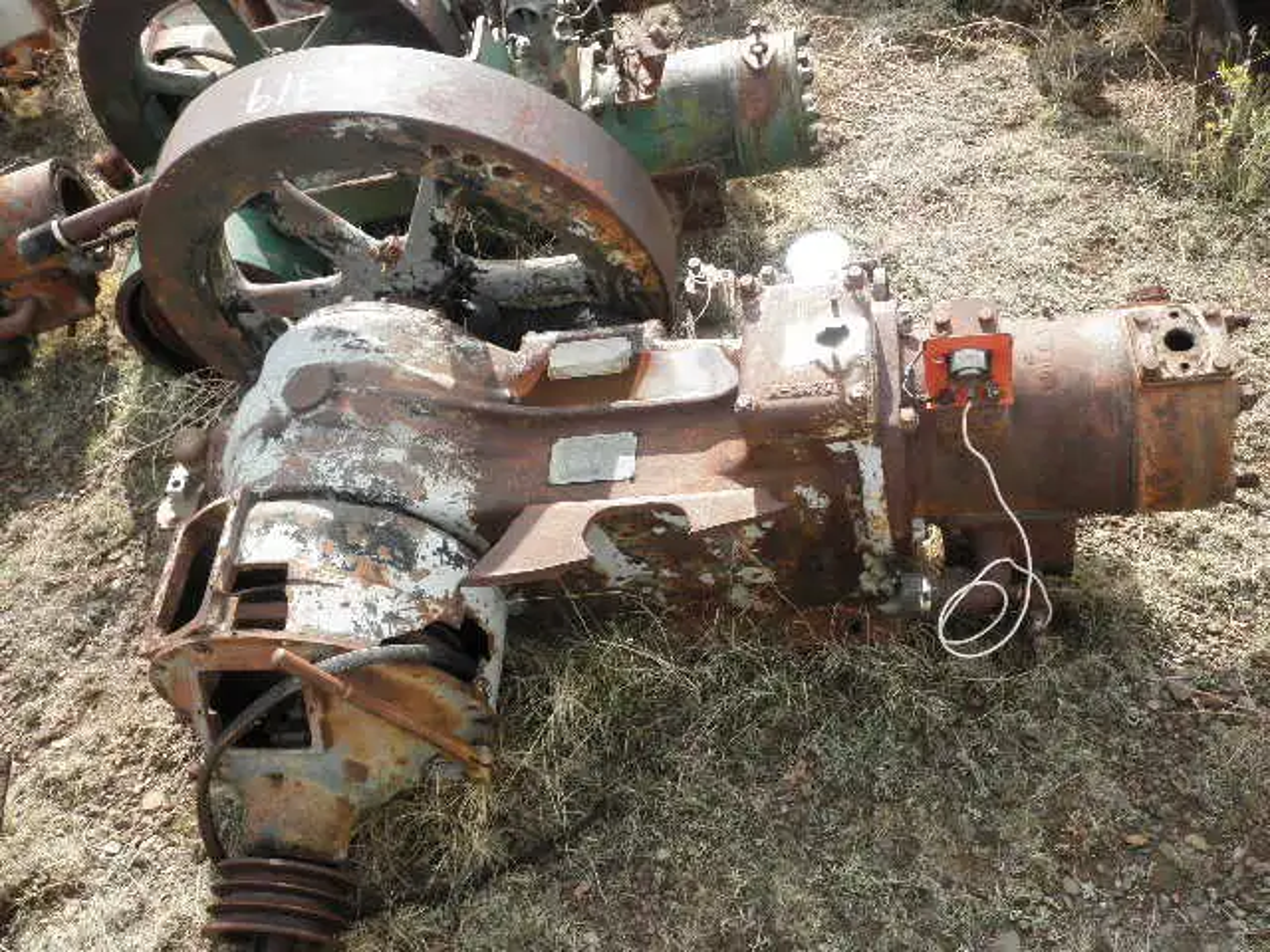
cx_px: 635
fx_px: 1284
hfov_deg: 52.6
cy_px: 476
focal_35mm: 35
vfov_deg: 40.7
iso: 64
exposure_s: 1/320
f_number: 3.2
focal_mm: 6.1
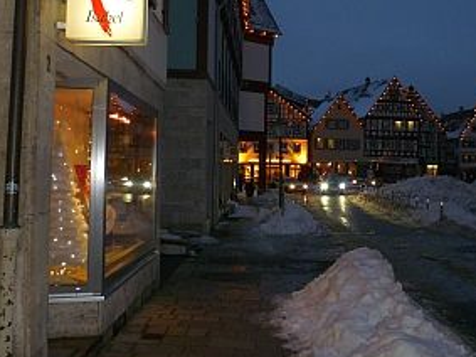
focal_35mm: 41
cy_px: 141
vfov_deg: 35.0
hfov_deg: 45.4
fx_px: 564
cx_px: 299
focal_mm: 5.2
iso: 250
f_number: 3.3
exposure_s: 1/30
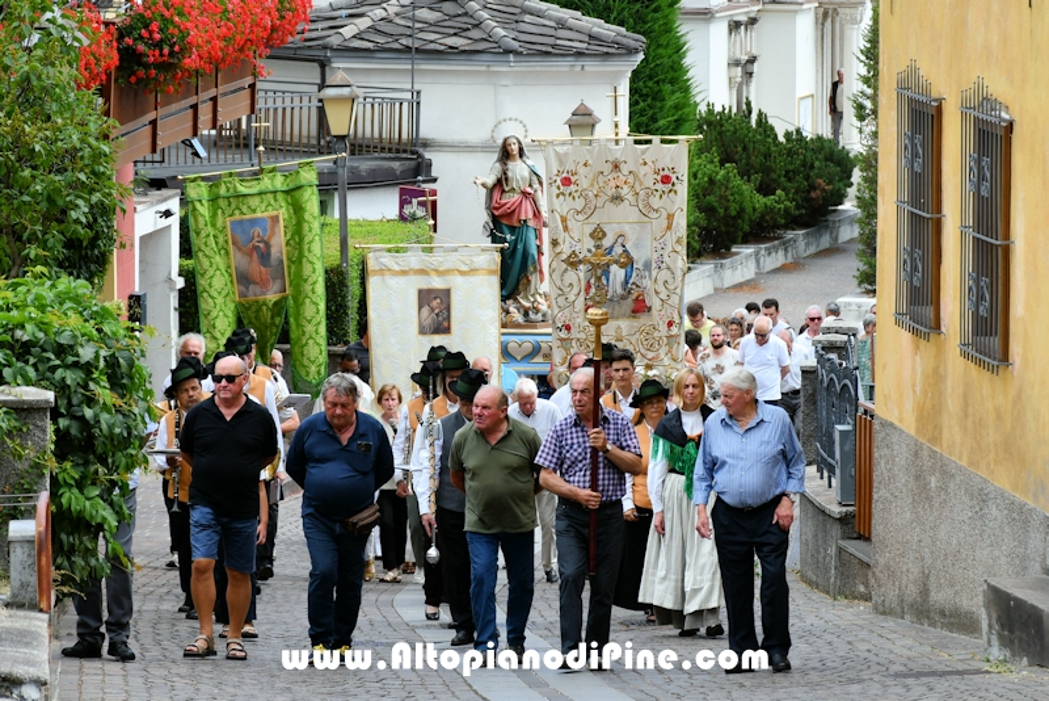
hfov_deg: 13.1
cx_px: 524
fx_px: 4576
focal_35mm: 157
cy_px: 350
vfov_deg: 8.7
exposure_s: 1/250
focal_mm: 105
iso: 200
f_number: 7.1
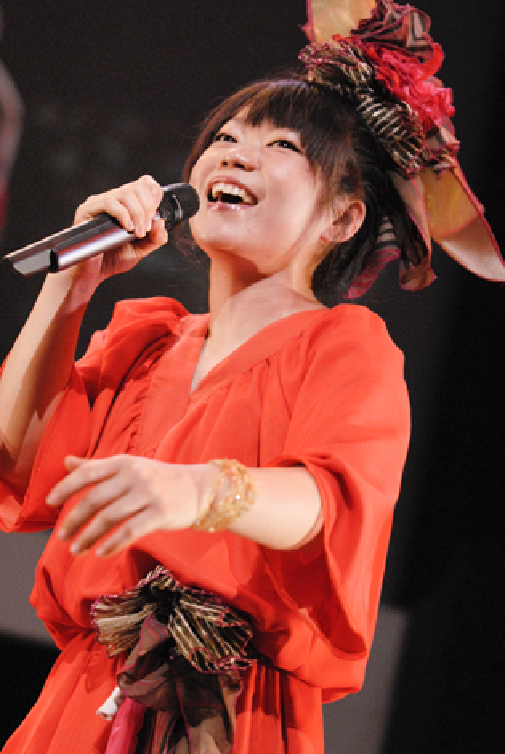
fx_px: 2516
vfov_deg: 17.0
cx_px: 252
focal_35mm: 120
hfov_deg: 11.5
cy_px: 377
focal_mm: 80
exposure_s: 1/1000
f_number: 2.8
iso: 1600
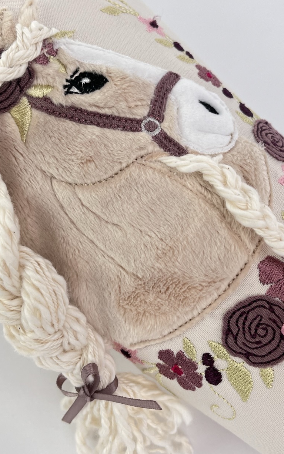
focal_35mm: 46
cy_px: 207
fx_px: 570
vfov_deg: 43.4
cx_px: 155
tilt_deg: -57.9
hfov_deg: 28.0
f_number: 1.6
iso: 40
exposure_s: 1/100
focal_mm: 5.1
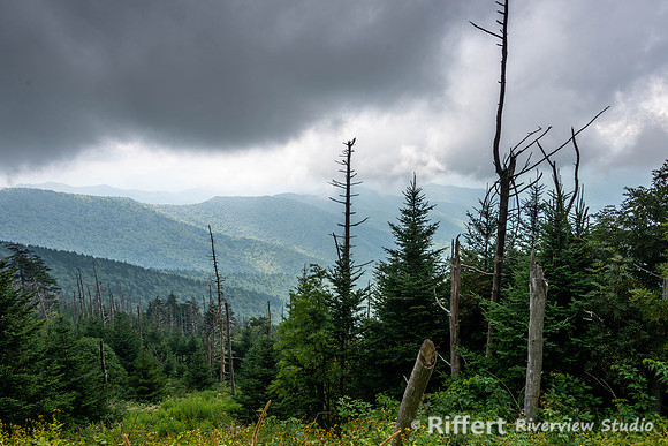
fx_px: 520
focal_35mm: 28
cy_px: 223
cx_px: 334
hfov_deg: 65.5
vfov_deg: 46.4
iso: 100
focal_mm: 28
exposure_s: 1/125
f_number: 8
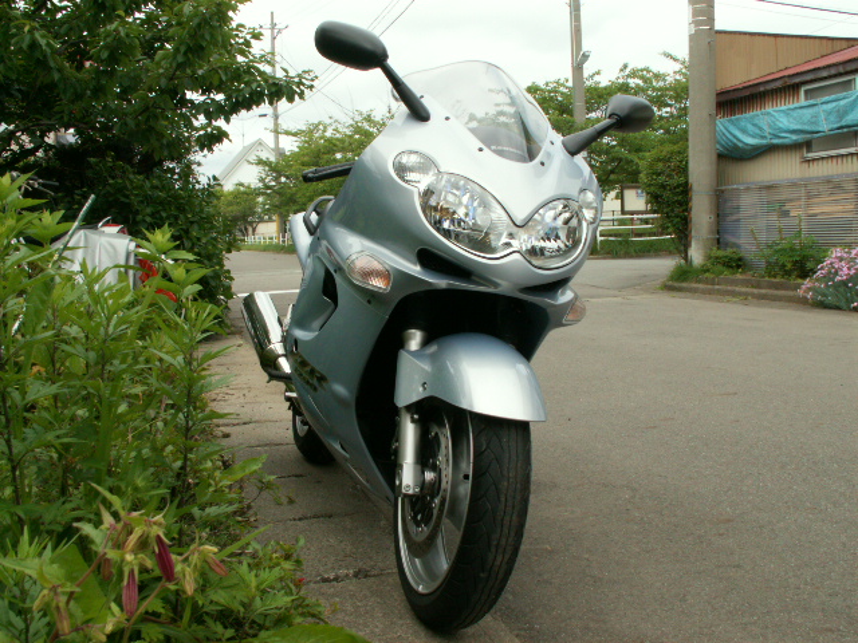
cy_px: 322
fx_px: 868
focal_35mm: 35
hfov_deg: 52.6
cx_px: 429
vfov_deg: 40.7
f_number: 8
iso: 50
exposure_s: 1/60
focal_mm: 5.86
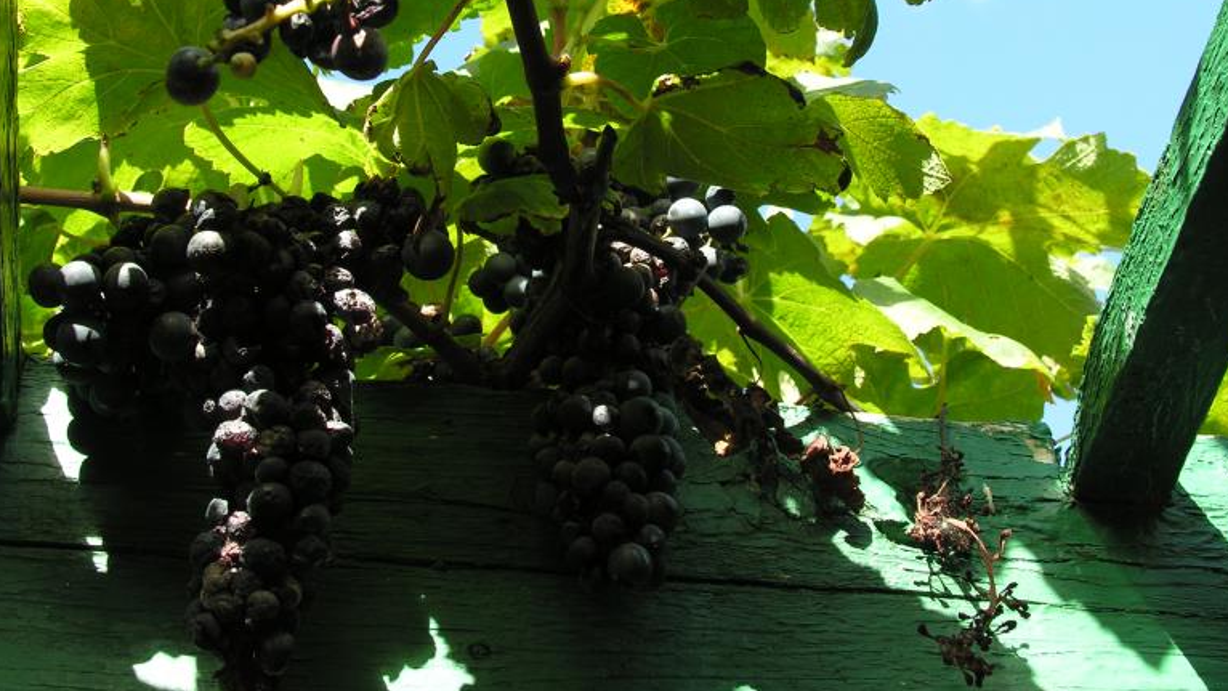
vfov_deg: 17.9
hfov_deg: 31.4
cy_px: 157
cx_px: 582
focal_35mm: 67
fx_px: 2182
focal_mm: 11.8
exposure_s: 1/84.4
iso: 50
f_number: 4.2
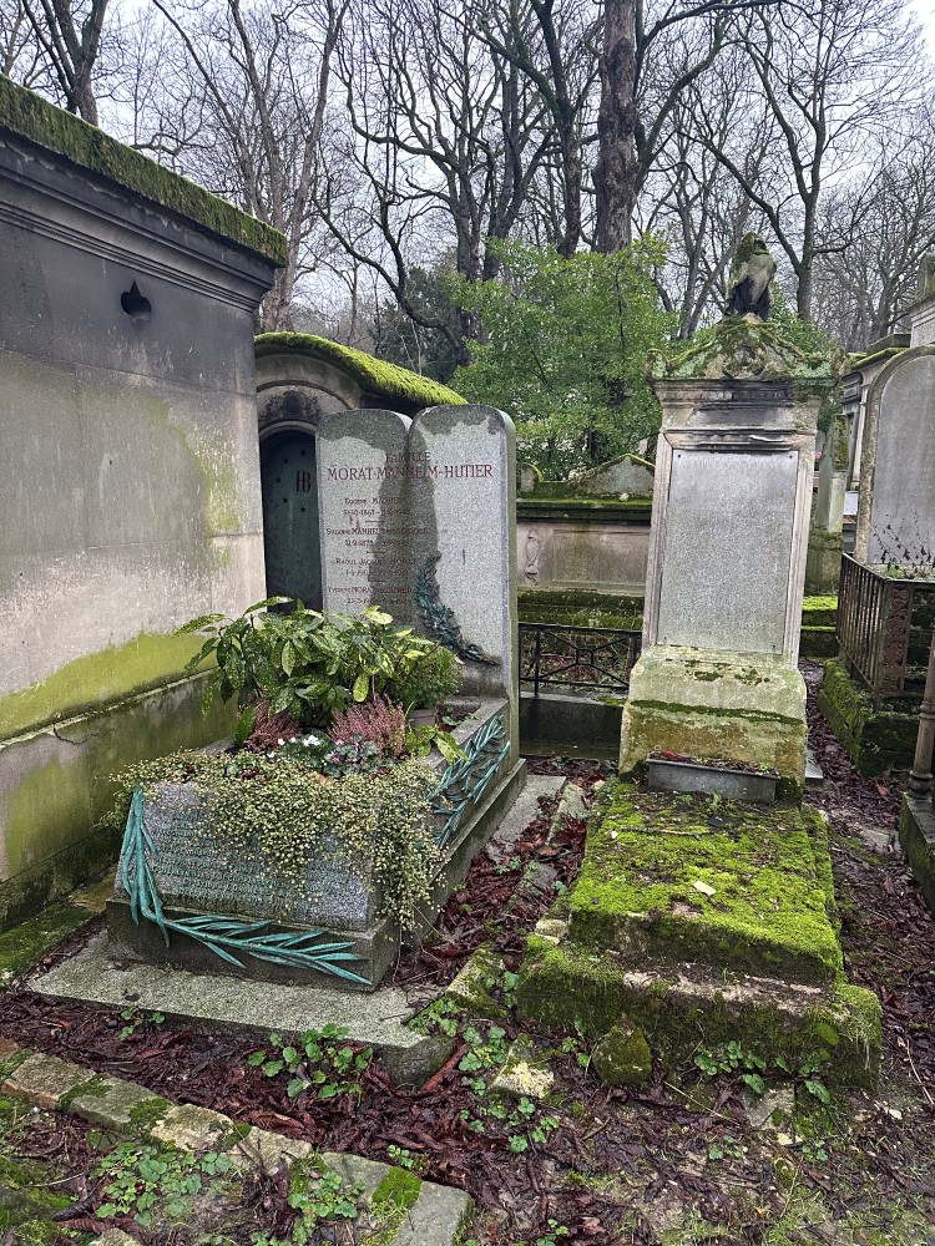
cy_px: 623
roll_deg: -2.0
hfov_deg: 56.8
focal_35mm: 24
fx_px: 864
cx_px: 468
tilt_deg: -8.3
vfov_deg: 71.6
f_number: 1.78
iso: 320
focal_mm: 6.86
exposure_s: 1/60
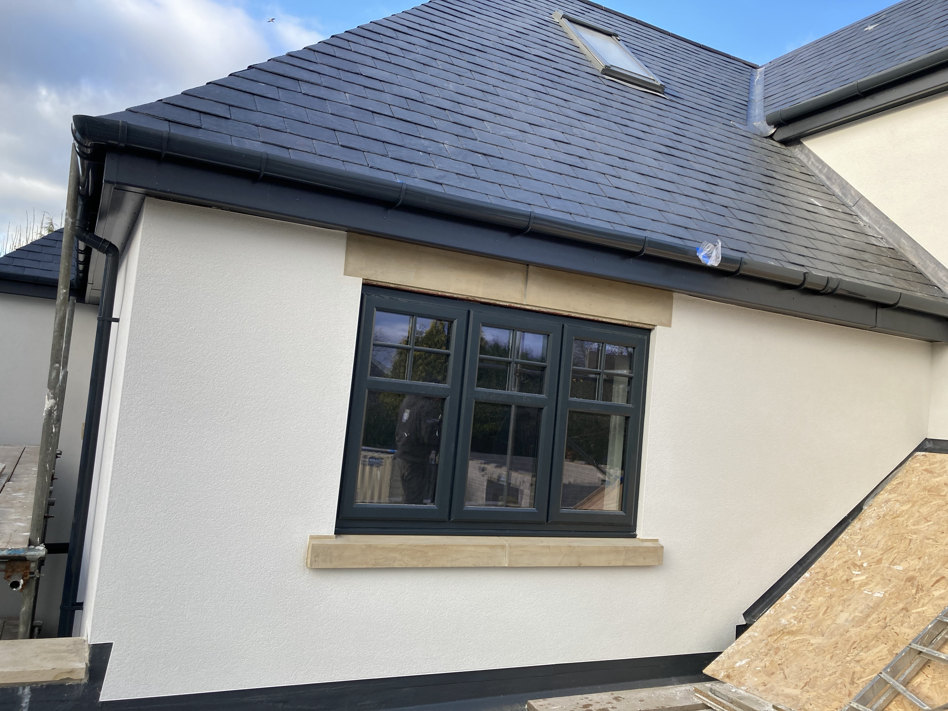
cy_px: 356
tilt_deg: +4.8
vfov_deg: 49.7
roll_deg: -5.0
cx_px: 474
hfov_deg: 63.4
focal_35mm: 28
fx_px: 767
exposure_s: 1/403
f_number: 1.8
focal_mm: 3.99
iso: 20
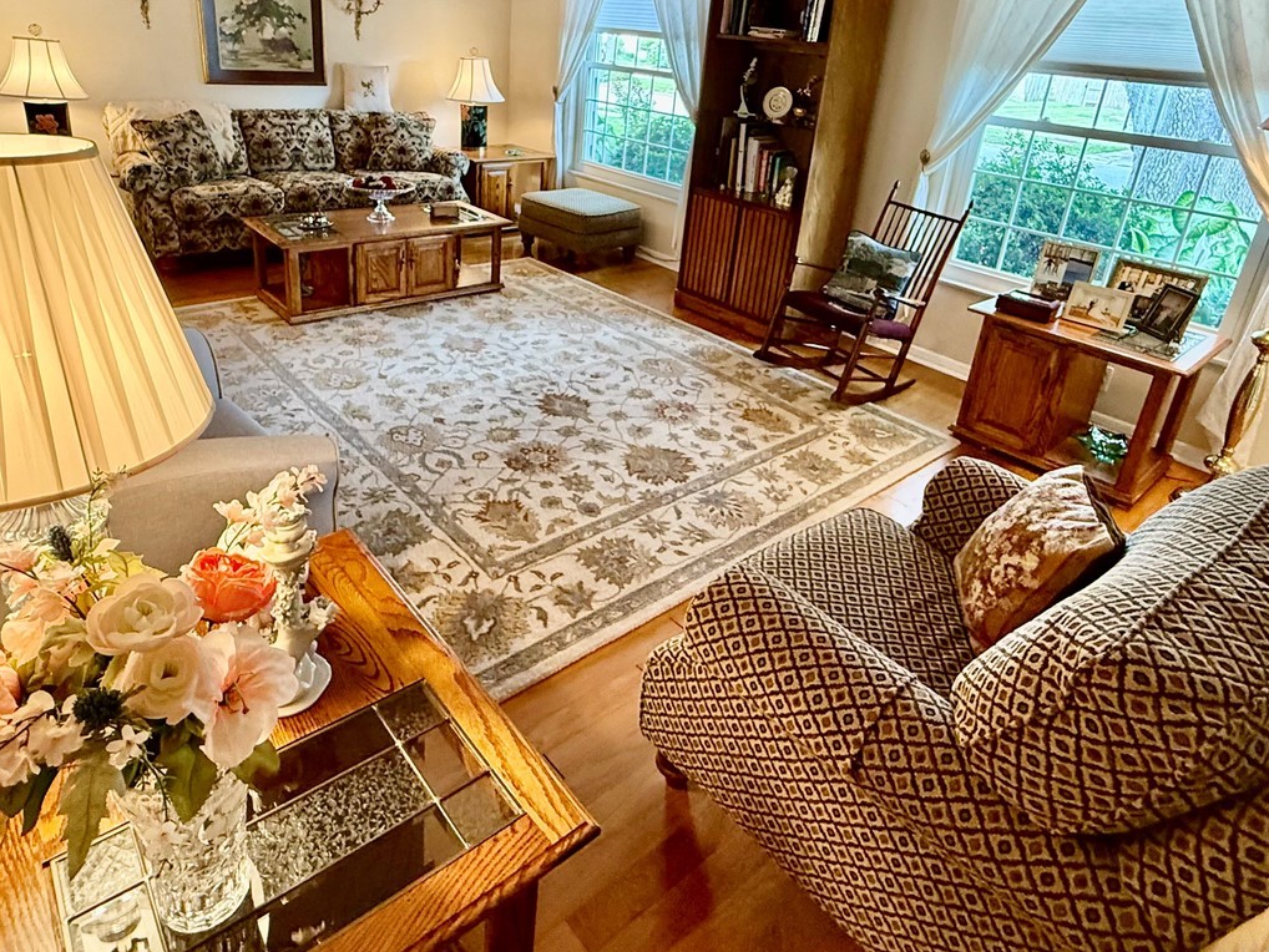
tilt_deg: -18.5
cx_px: 608
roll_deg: -4.7
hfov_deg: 76.3
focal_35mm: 22
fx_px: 807
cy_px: 329
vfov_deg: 59.9
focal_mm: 2.22
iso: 400
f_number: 2.2
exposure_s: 1/120
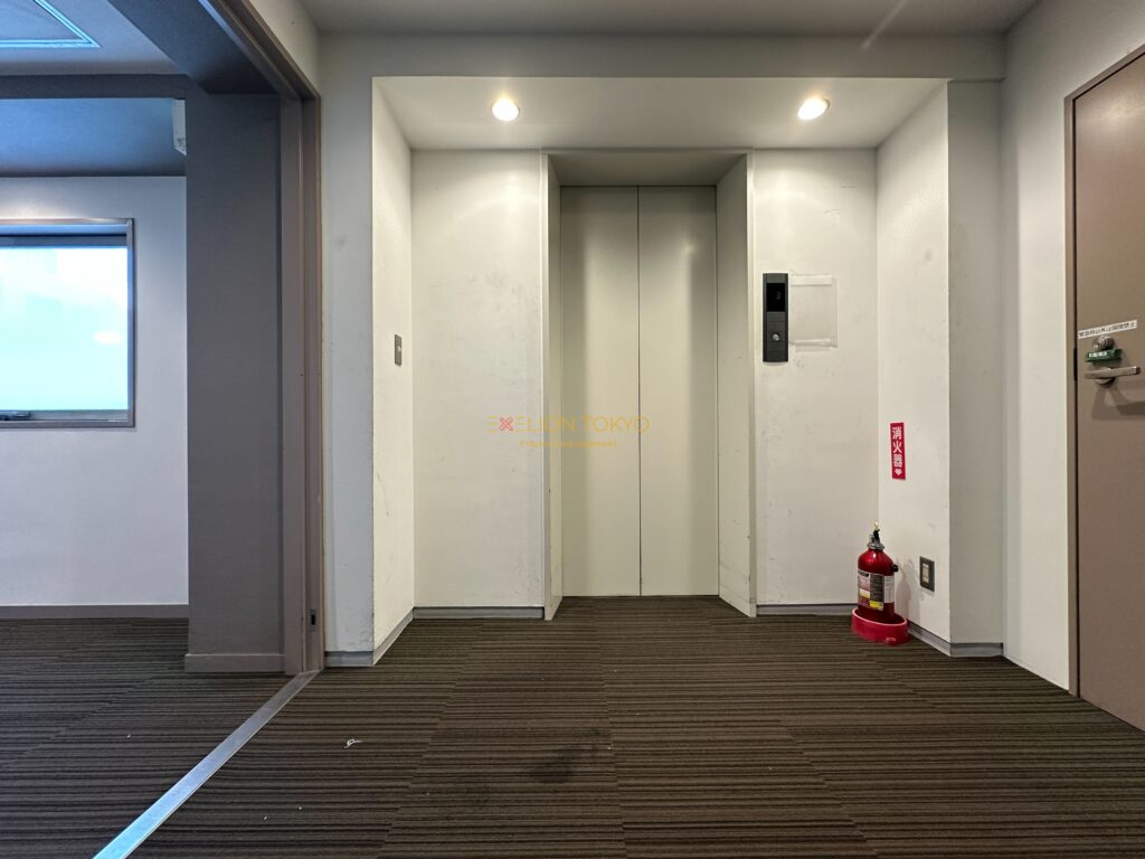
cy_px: 430
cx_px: 572
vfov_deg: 85.7
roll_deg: +0.2
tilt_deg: +0.7
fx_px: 463
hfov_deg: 102.1
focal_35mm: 14
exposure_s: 1/50
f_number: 2.2
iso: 160
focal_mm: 2.22
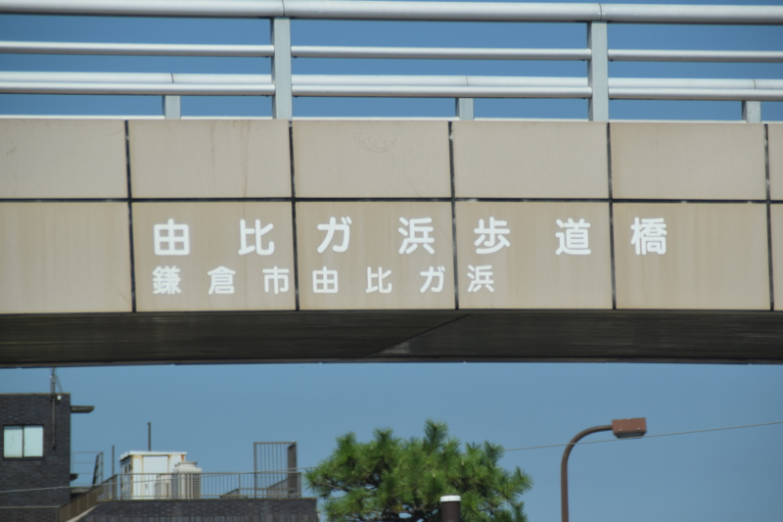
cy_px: 261
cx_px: 392
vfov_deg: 4.6
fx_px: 6523
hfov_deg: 6.9
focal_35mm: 300
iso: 320
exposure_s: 1/2000
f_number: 6.3
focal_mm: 200
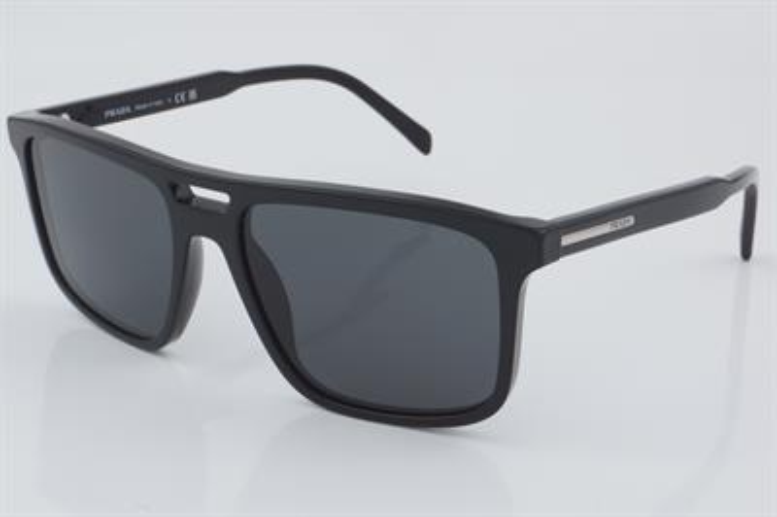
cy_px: 258
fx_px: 1617
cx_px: 388
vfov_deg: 18.2
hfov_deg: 27.0
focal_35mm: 75
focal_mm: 50
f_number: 32
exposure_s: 1/4
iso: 100
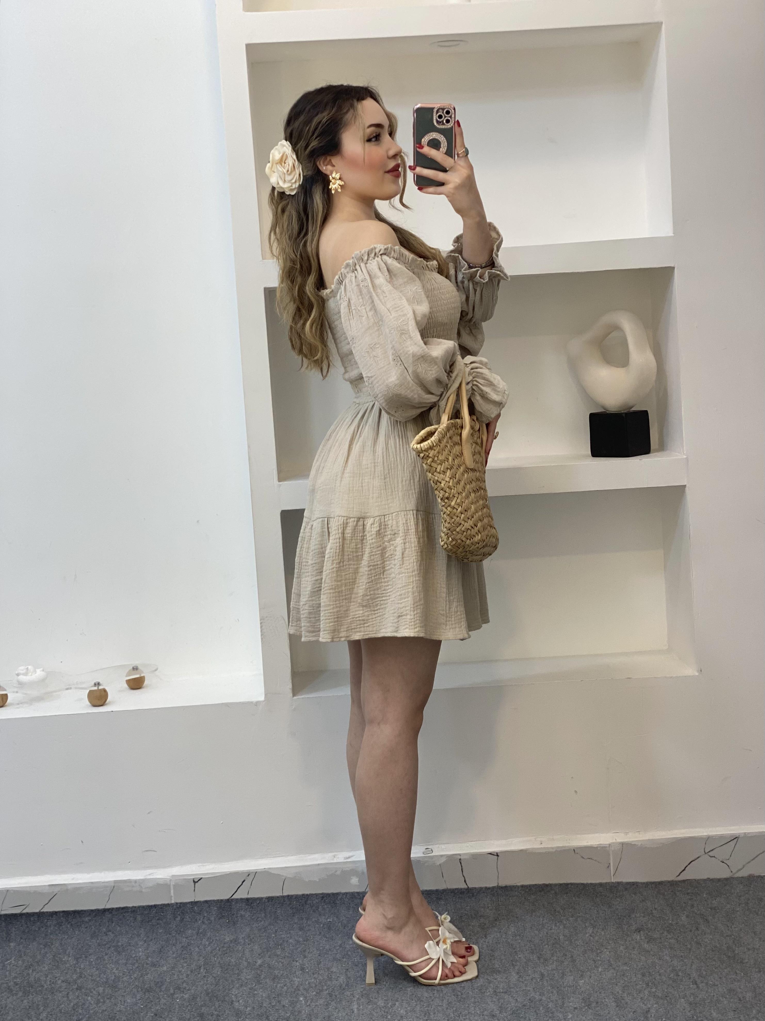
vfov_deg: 36.8
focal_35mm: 52
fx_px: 1532
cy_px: 510
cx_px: 382
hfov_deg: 28.0
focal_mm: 6
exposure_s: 1/100
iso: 80
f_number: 2
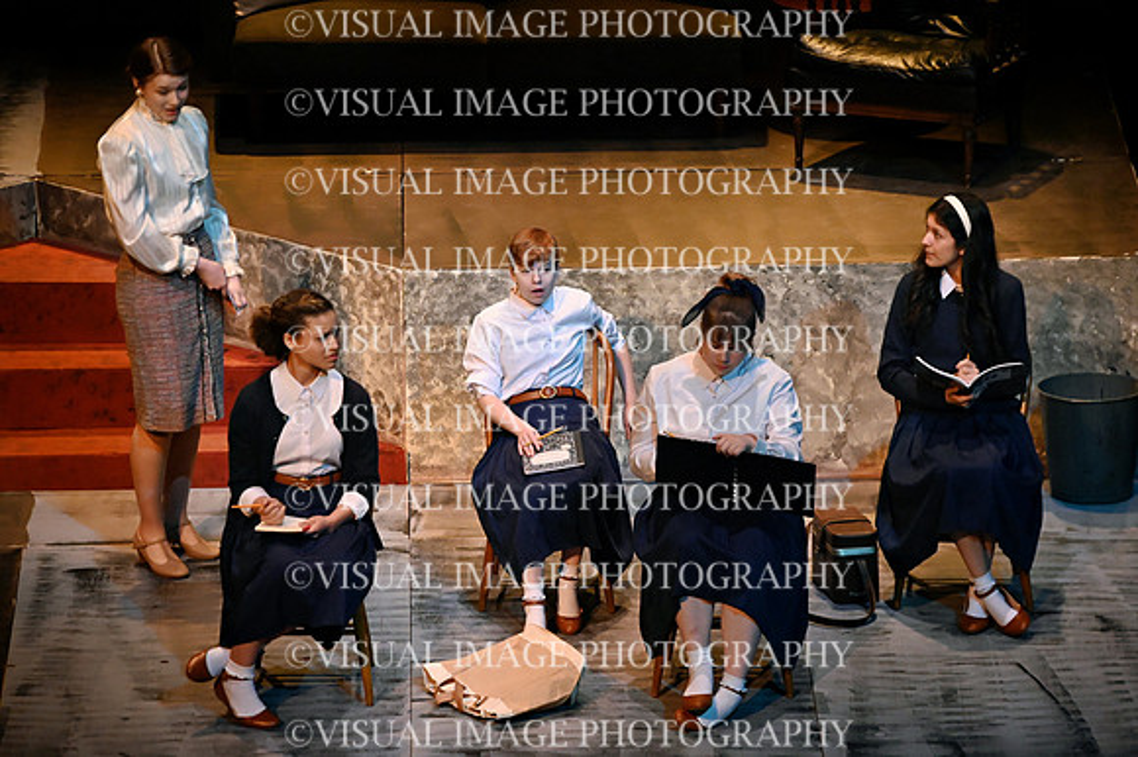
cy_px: 378
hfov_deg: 7.6
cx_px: 569
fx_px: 8530
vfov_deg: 5.1
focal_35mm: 270
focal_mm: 270
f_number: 6
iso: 10000
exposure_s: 1/200
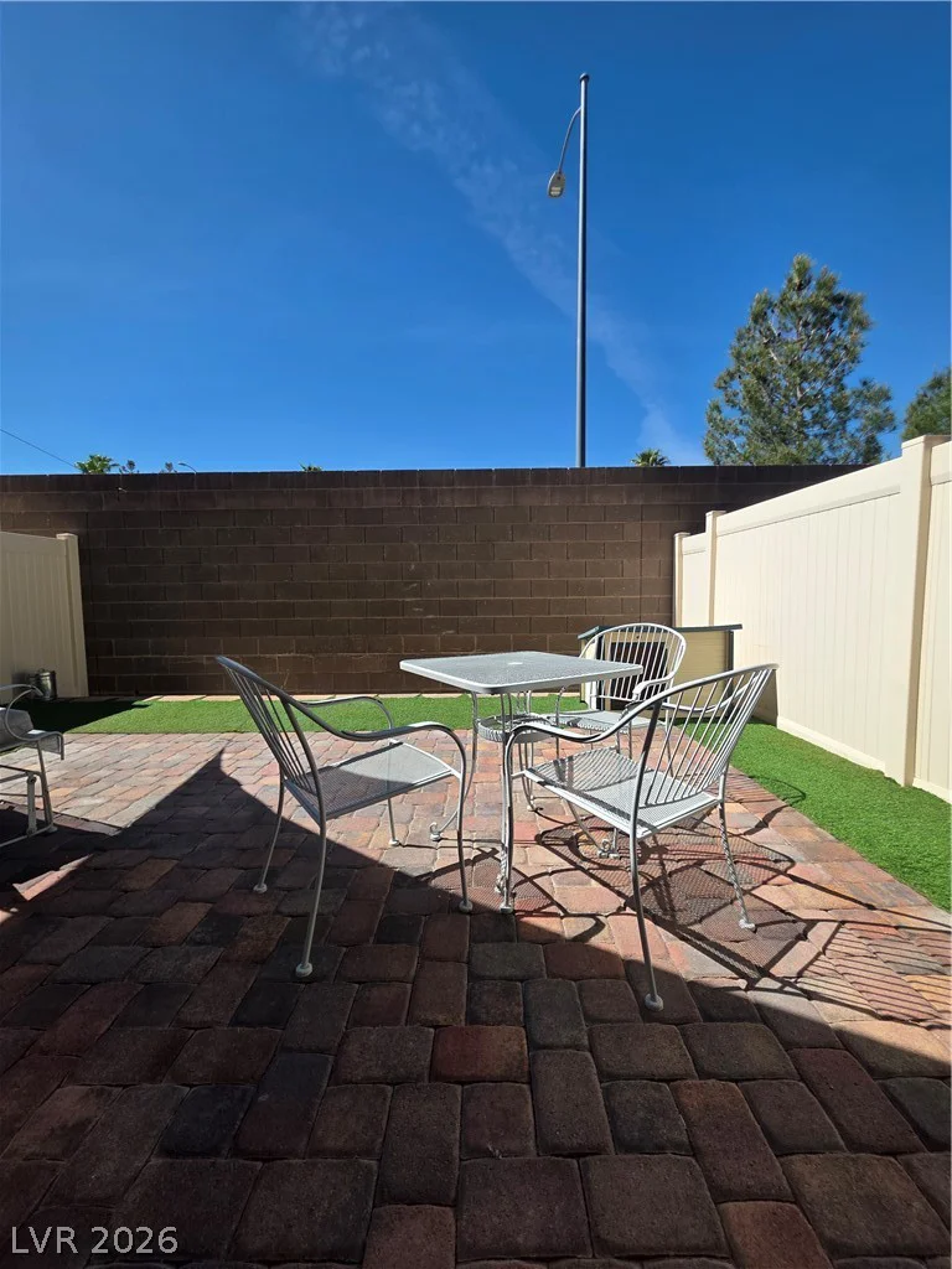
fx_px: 477
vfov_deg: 106.2
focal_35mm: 13
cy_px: 634
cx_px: 476
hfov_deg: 89.9
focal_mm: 2.2
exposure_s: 1/2005
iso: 40
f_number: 1.9
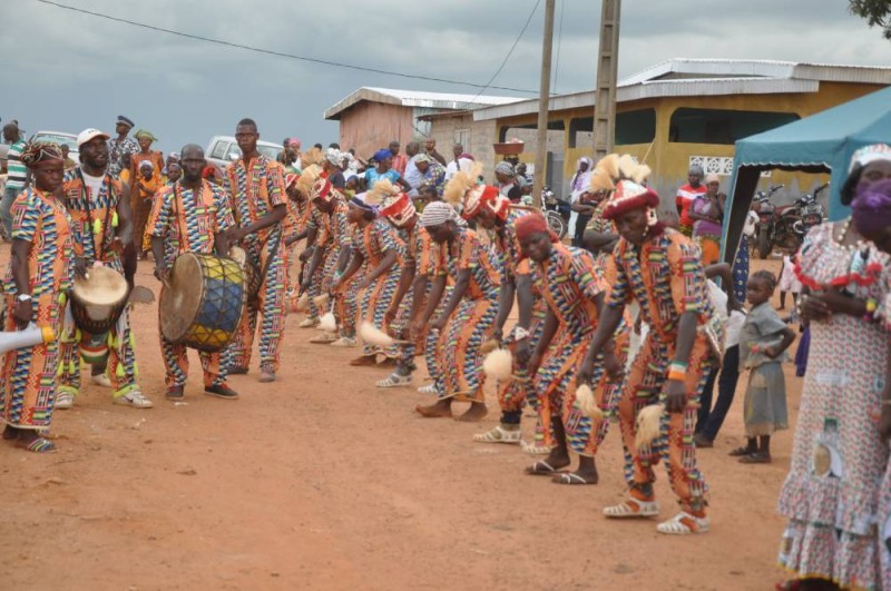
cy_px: 296
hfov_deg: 29.9
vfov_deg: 20.1
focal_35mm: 68
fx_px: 1668
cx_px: 446
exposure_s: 1/160
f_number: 6.3
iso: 200
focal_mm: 45
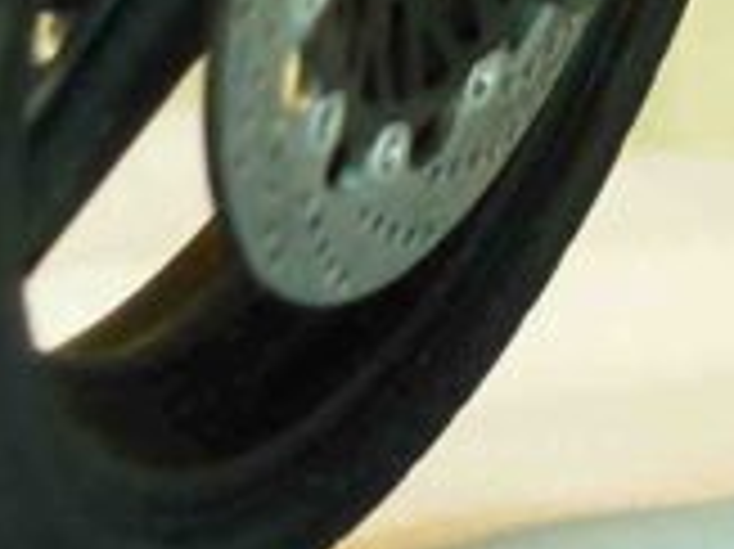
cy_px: -990
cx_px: 1135
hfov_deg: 9.3
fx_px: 4386
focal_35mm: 207
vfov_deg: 6.6
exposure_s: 1/50
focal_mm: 5.5
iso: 80
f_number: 2.8
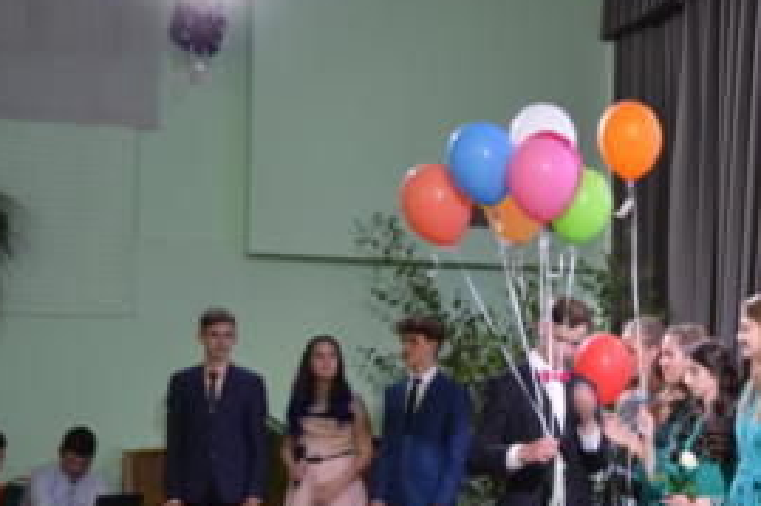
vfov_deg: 15.2
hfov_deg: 22.3
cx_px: 693
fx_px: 1880
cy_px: 451
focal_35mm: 89
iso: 1100
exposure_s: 1/30
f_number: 4.8
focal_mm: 32
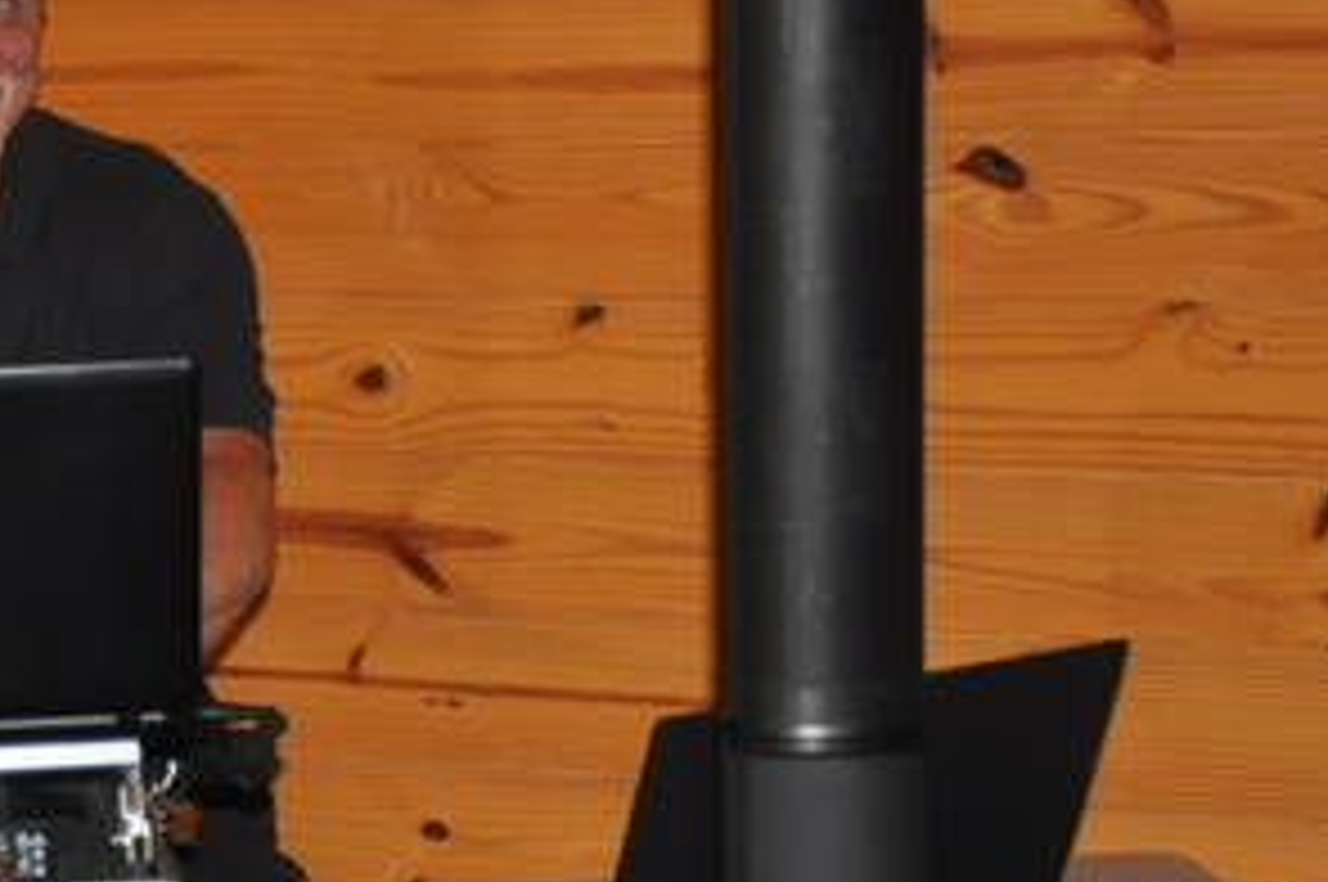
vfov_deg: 8.8
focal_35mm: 156
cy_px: 648
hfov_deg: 12.7
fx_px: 5748
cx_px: -446
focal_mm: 30
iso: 800
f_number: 4.2
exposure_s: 1/60
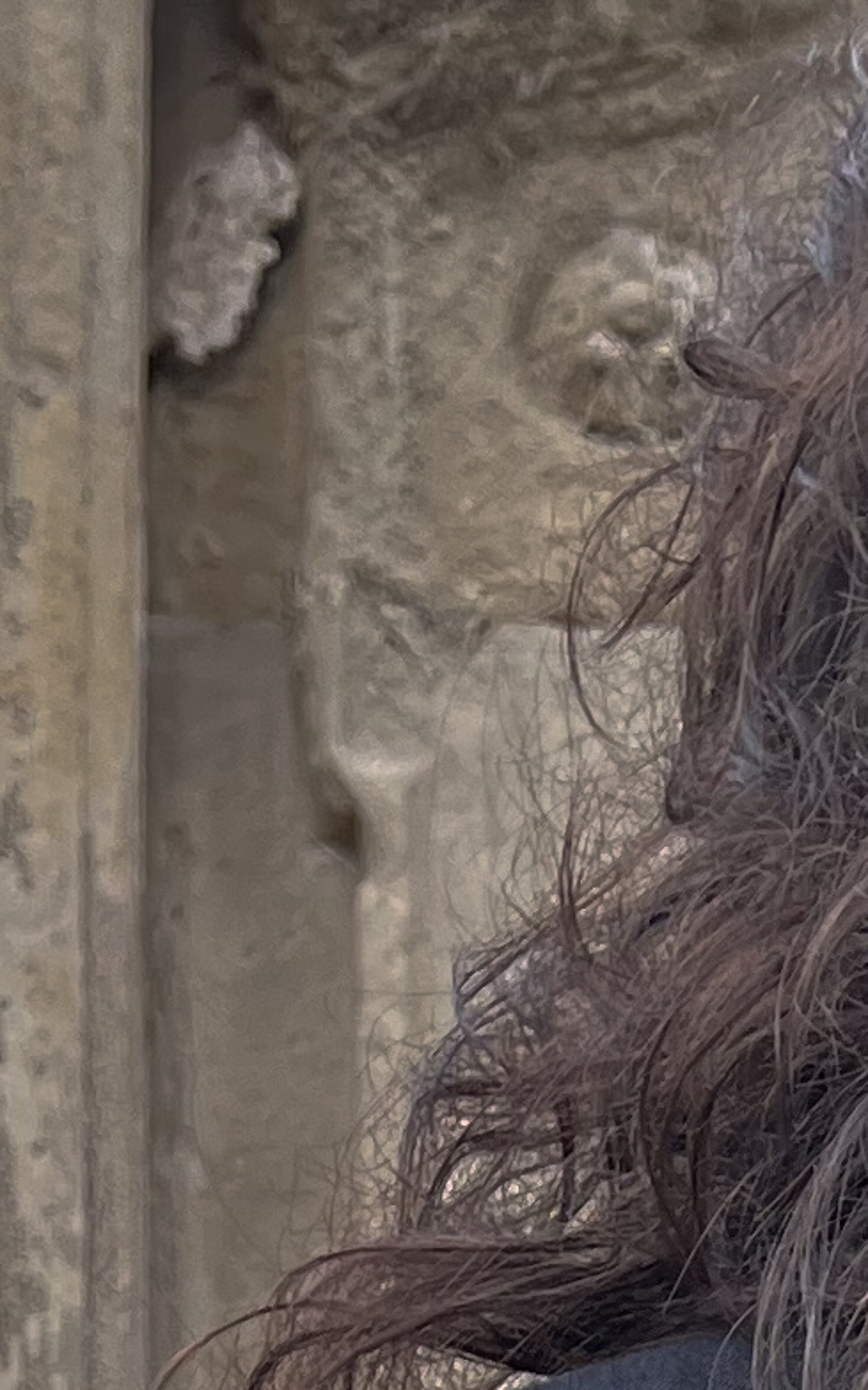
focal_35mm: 142
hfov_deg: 8.8
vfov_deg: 11.9
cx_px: 1587
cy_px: 3337
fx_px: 5378
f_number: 1.6
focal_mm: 5.1
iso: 64
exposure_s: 1/122
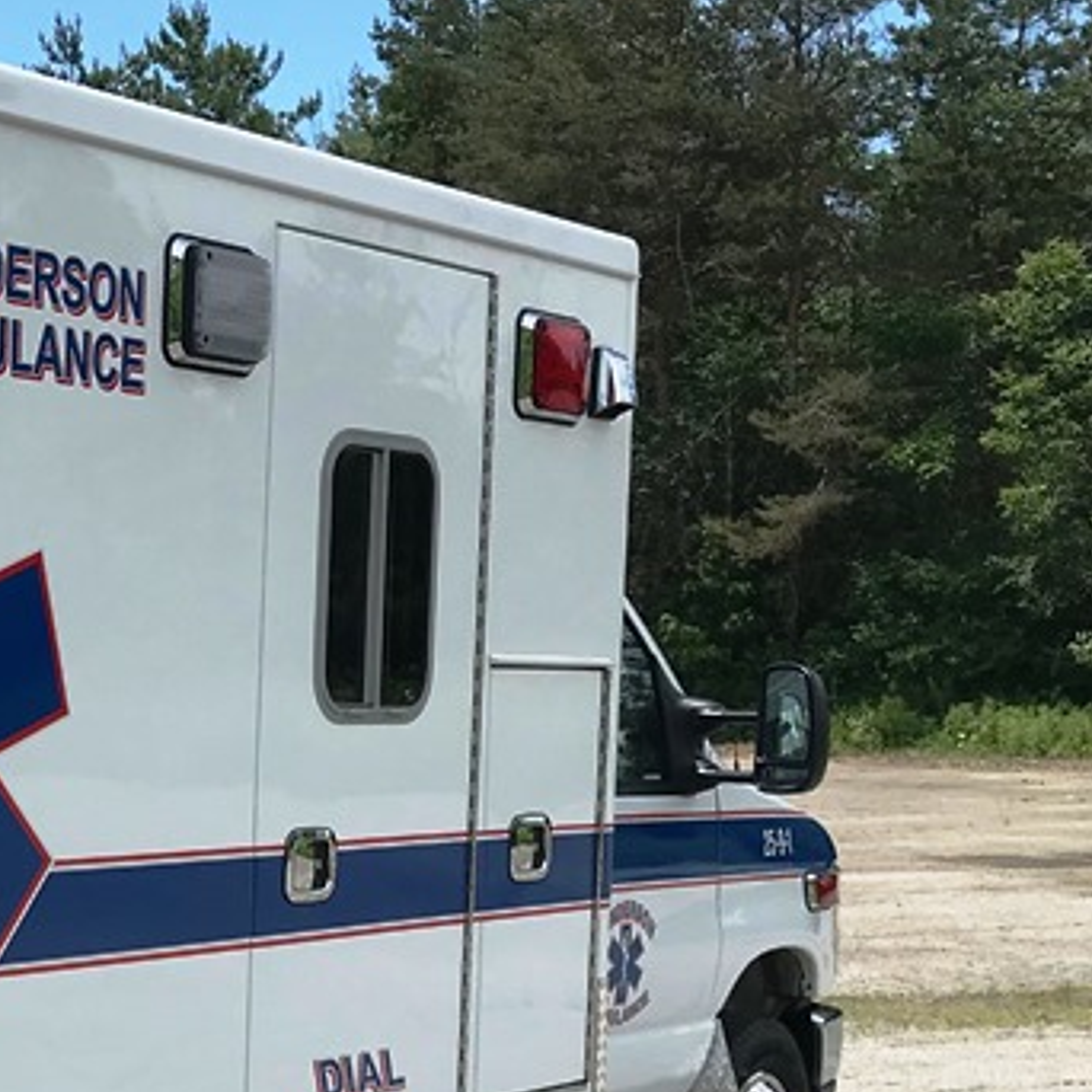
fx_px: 2641
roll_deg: -1.2
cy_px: 932
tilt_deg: -6.8
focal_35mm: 74
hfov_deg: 20.7
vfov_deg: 22.9
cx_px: -437
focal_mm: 3.99
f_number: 1.8
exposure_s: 1/2740
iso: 20
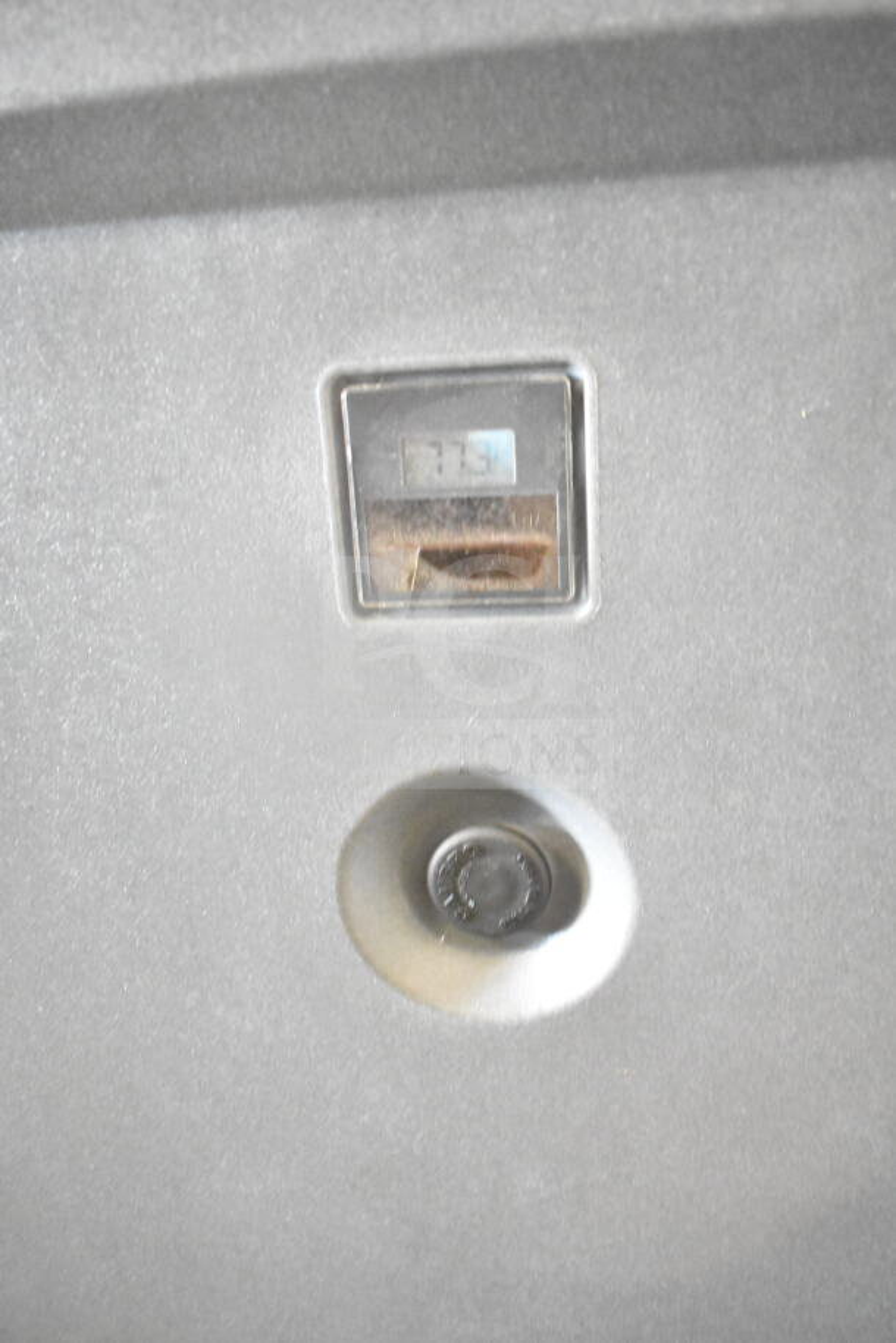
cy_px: 672
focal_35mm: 27
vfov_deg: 67.4
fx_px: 1007
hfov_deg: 48.0
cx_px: 448
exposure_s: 1/30
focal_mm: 18
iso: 11400
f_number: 3.5
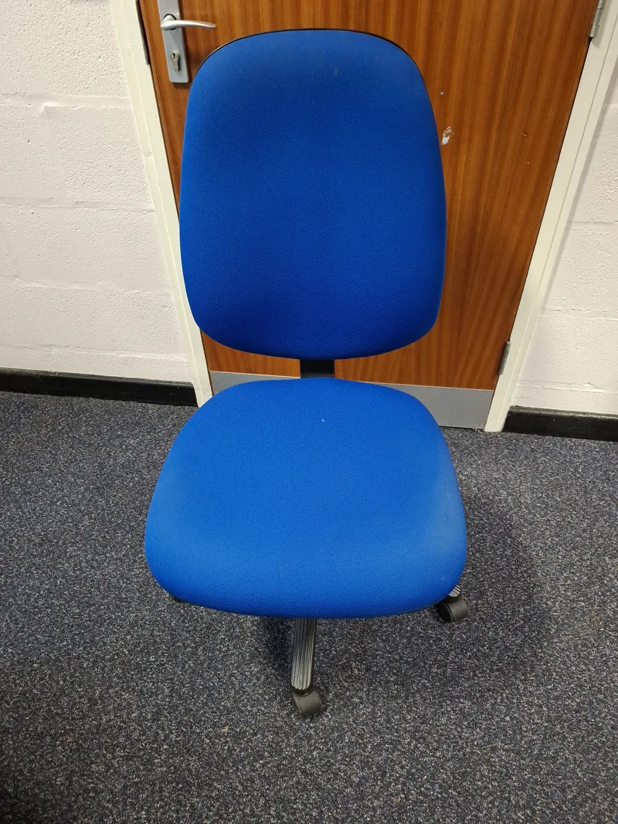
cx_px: 309
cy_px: 412
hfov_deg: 58.9
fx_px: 548
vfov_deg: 73.9
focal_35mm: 23
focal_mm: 5.54
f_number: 1.8
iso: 400
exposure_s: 1/33
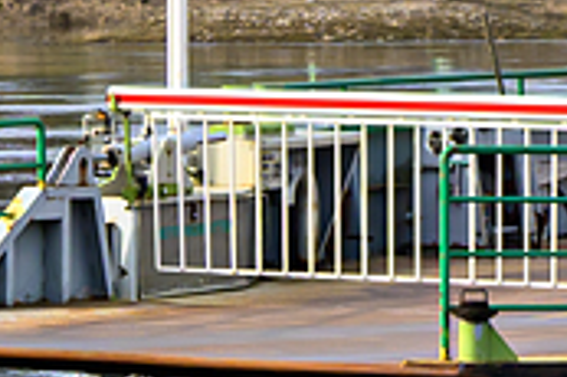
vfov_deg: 3.6
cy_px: 161
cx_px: 964
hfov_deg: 5.3
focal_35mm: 384
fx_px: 6049
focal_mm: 37
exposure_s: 1/350
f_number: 8
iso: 200
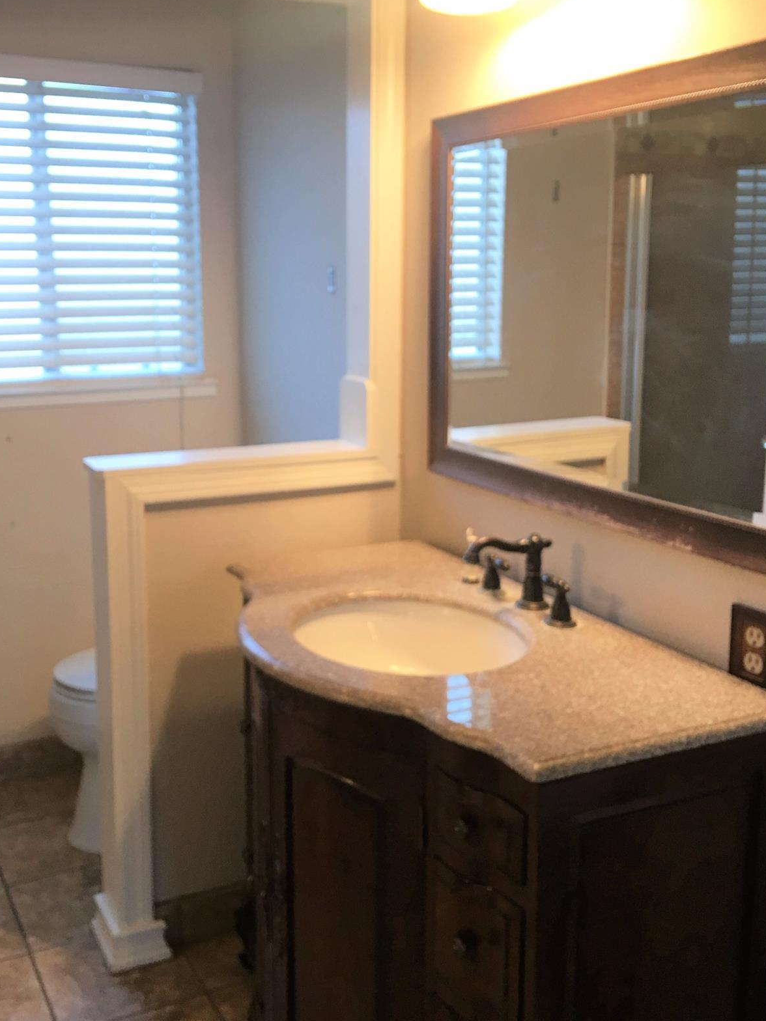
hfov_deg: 38.5
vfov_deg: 50.1
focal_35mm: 37
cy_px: 475
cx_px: 315
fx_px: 1092
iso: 25
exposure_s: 1/15
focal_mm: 4.15
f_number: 2.2
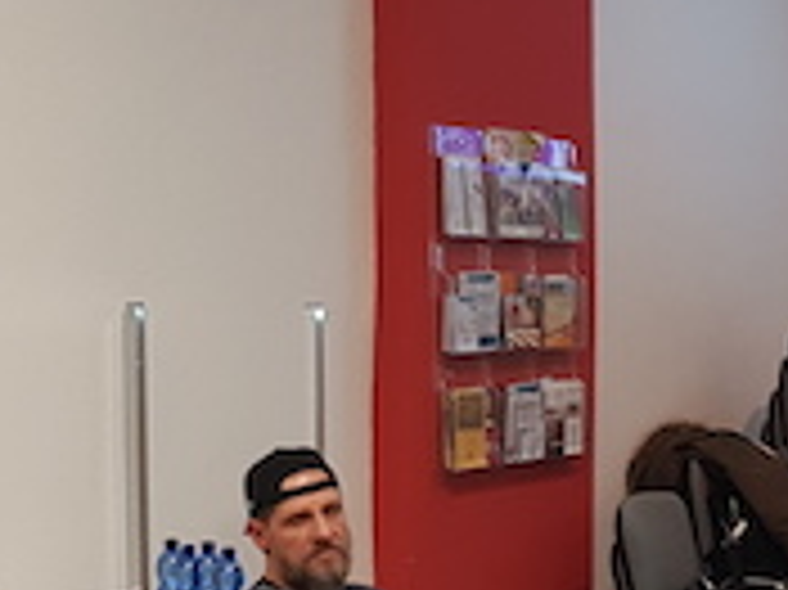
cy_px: 410
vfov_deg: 15.5
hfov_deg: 19.8
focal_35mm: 95
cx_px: 851
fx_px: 2161
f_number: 1.7
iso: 200
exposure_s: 1/33
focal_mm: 4.2
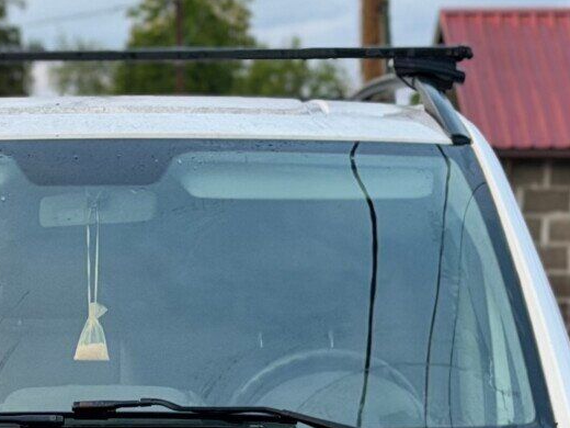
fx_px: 2964
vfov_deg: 8.0
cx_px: 96
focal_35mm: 180
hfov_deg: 10.9
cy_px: 696
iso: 80
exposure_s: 1/156
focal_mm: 6.76
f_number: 1.78
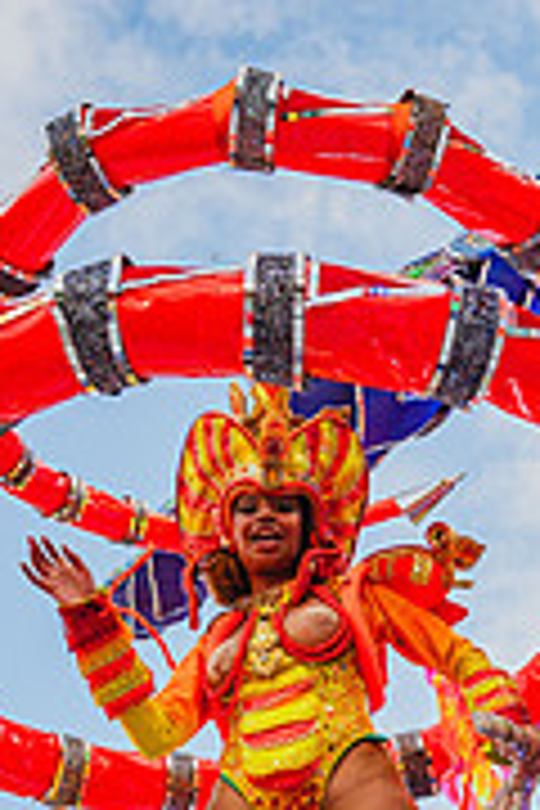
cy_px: 652
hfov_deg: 22.1
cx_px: 475
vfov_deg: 32.5
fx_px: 1350
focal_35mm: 60
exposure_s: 1/1600
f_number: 5.6
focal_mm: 24
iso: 640
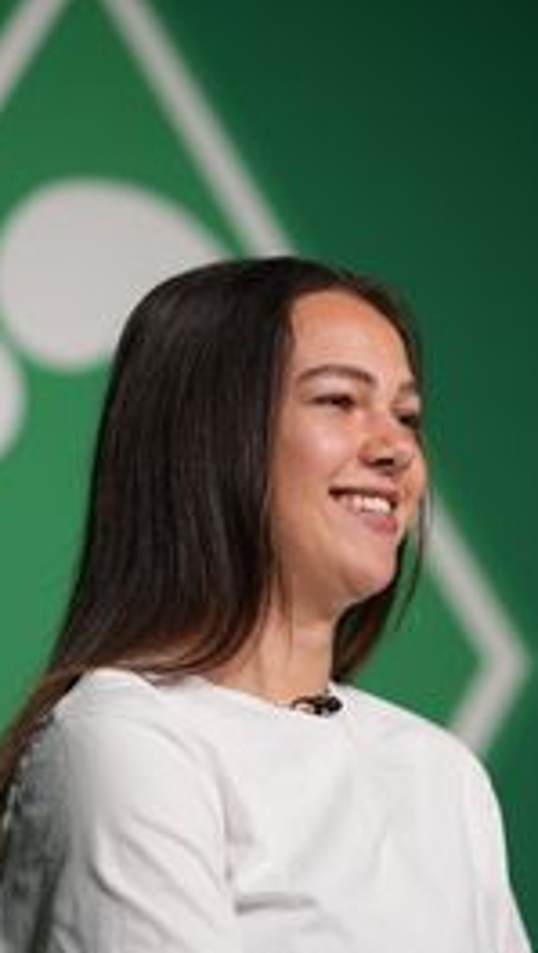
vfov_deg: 10.1
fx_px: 5413
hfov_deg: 5.7
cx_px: 386
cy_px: 478
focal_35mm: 214
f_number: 2
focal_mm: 135
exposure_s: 1/400
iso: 400
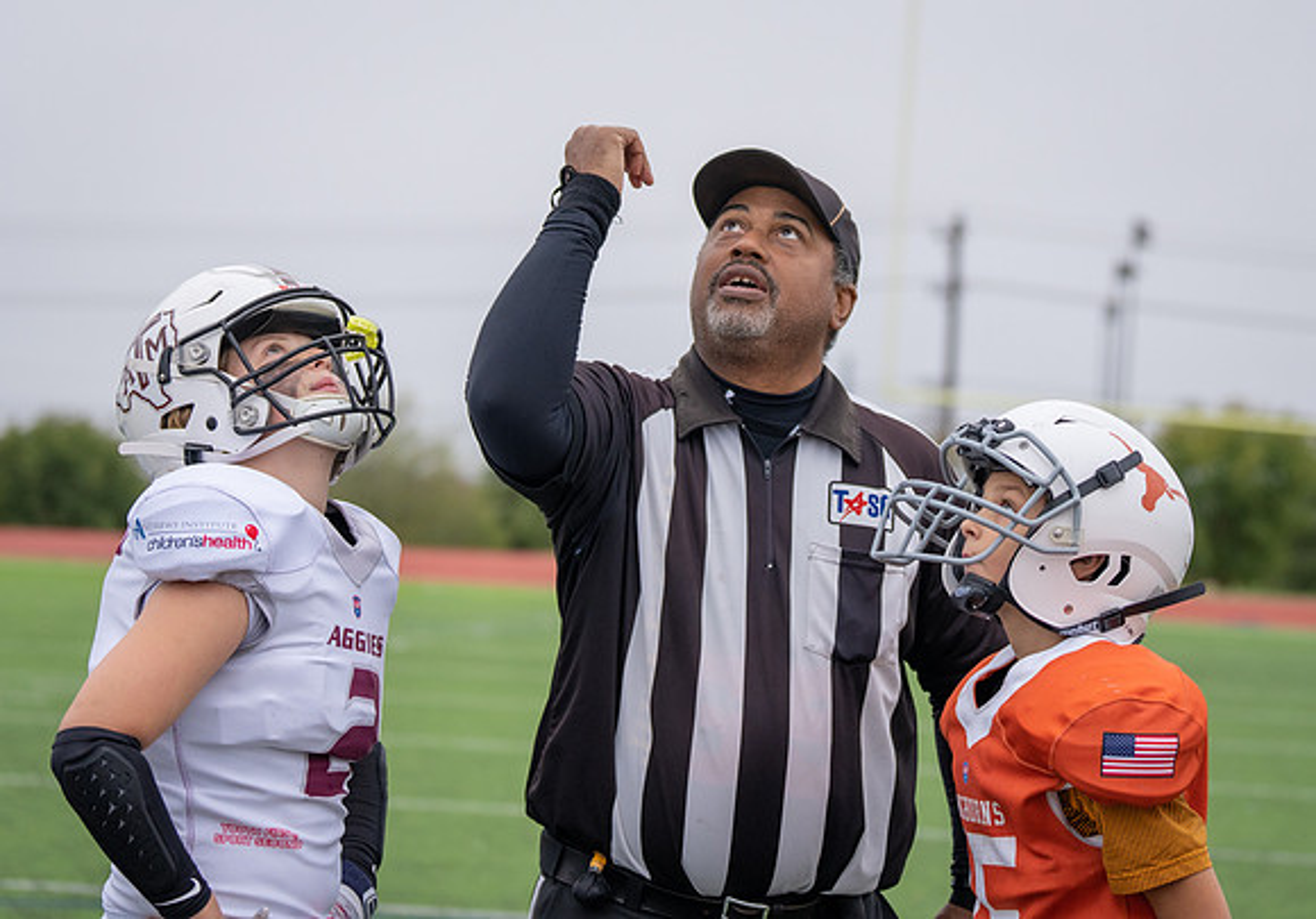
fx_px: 4025
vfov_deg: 13.0
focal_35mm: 108
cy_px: 241
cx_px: 712
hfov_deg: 18.6
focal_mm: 70
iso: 500
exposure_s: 1/1000
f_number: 2.8
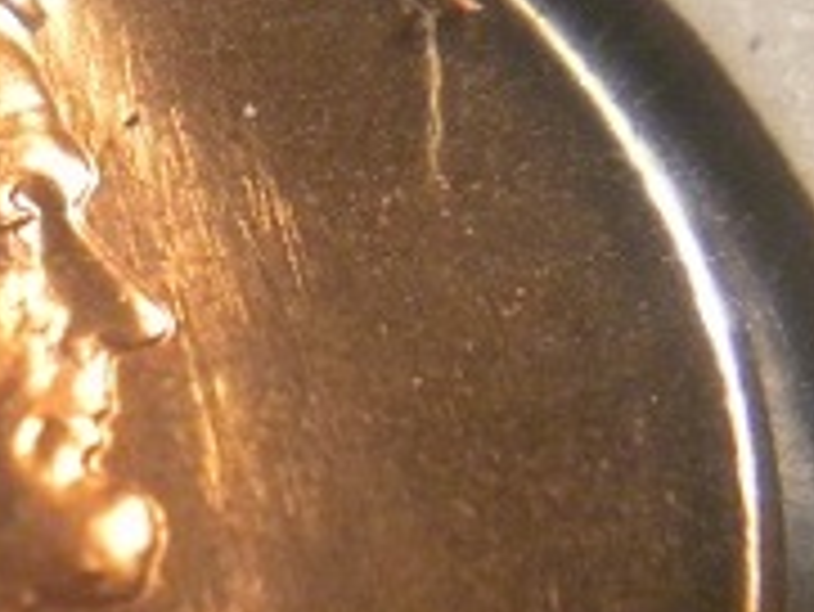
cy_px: 464
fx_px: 2541
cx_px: -191
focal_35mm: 108
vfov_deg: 13.7
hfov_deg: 17.3
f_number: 3.1
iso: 400
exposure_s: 1/65
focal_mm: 6.3
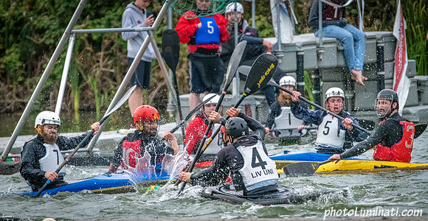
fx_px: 5584
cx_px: 177
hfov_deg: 4.4
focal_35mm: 501
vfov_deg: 2.3
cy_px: 167
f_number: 5.6
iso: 5000
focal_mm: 400
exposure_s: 1/2500
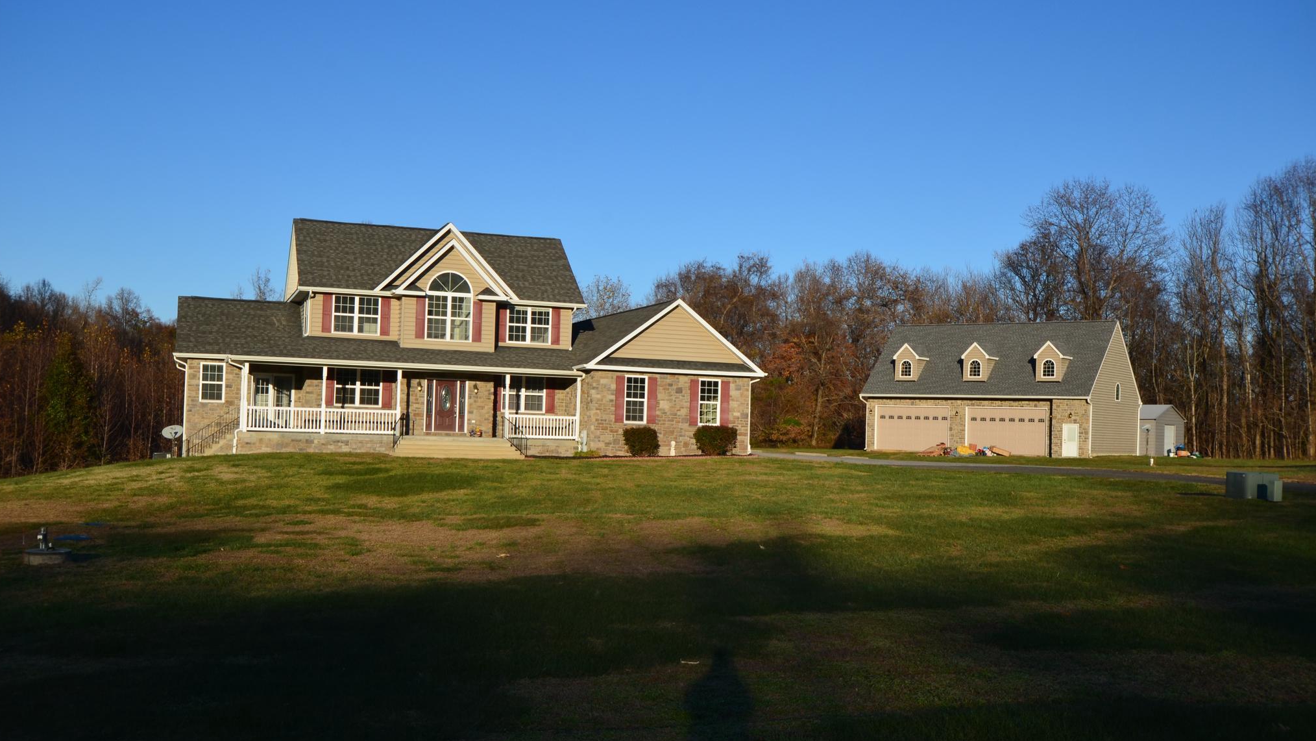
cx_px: 655
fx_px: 1326
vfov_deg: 31.2
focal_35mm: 38
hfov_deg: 52.8
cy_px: 398
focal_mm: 24
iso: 200
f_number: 10
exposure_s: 1/250
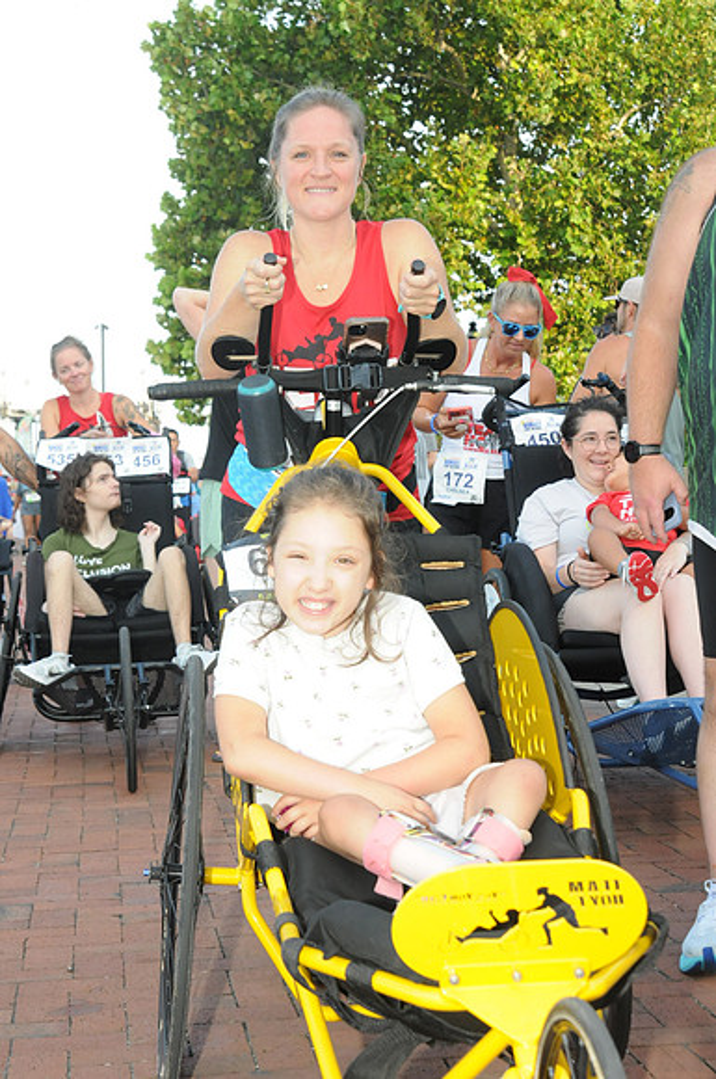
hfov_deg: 20.1
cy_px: 540
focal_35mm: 68
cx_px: 358
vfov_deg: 29.9
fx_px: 2020
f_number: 11
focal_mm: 45
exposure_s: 1/250
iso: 800
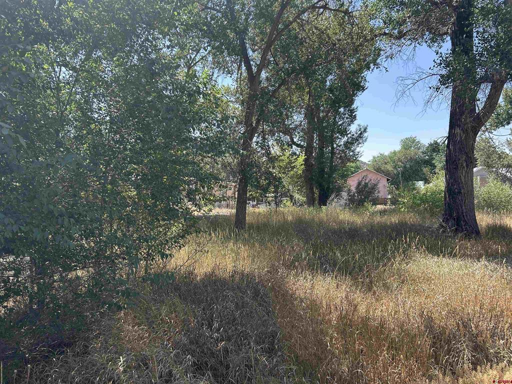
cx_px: 256
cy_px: 192
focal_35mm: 26
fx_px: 385
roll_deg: -0.1
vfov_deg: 53.1
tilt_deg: +1.6
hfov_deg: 67.3
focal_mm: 5.7
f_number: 1.5
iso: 50
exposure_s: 1/1029
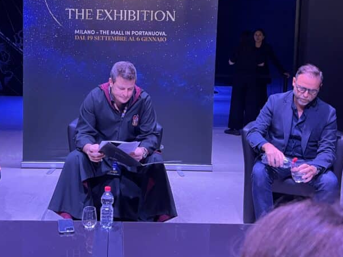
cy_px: 74
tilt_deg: -5.4
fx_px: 436
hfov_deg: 42.6
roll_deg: +0.7
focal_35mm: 44
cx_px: 129
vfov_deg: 32.4
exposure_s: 1/60
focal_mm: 5.7
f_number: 1.5
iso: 500
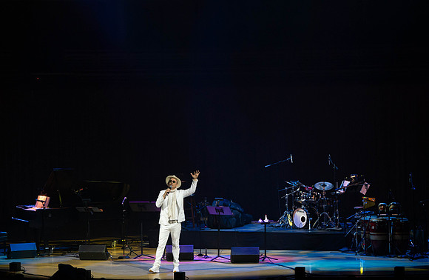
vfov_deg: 11.0
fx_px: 1455
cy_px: 132
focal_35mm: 123
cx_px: 198
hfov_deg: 16.8
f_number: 5.6
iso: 2500
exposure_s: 1/250
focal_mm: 100
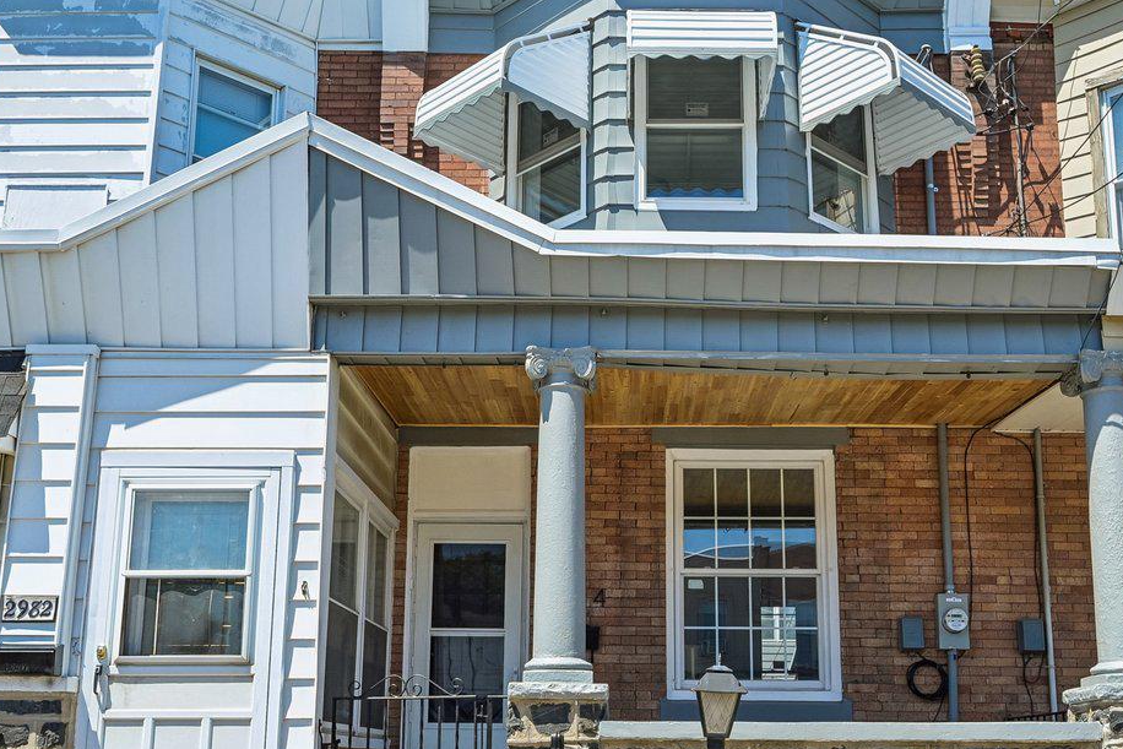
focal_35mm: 39
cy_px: 520
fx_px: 1220
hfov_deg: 49.4
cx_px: 612
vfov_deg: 33.7
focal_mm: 17.5
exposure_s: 1/160
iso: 100
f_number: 8
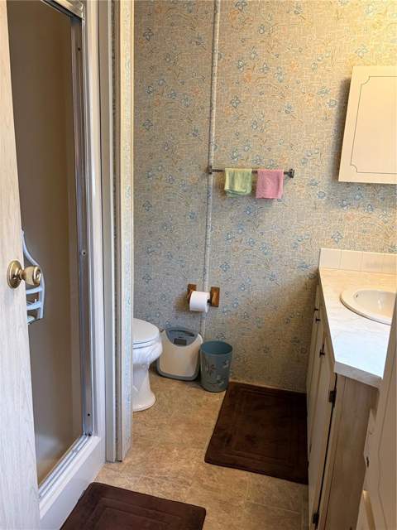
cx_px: 198
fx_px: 398
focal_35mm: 26
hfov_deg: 53.1
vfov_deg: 67.3
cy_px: 265
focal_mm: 5.96
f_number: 1.6
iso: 200
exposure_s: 1/60
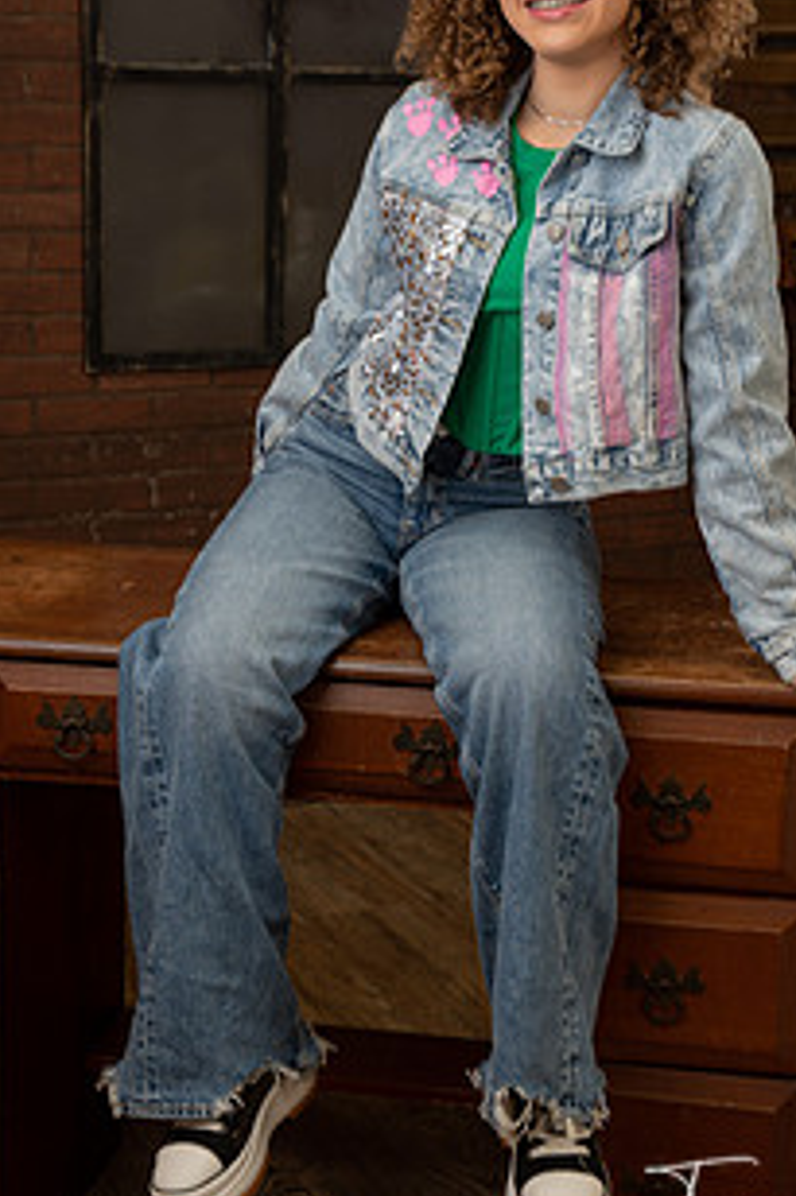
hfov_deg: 17.9
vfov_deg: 26.6
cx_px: 481
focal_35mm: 76
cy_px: 482
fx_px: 2523
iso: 160
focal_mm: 52
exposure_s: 1/13
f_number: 7.1
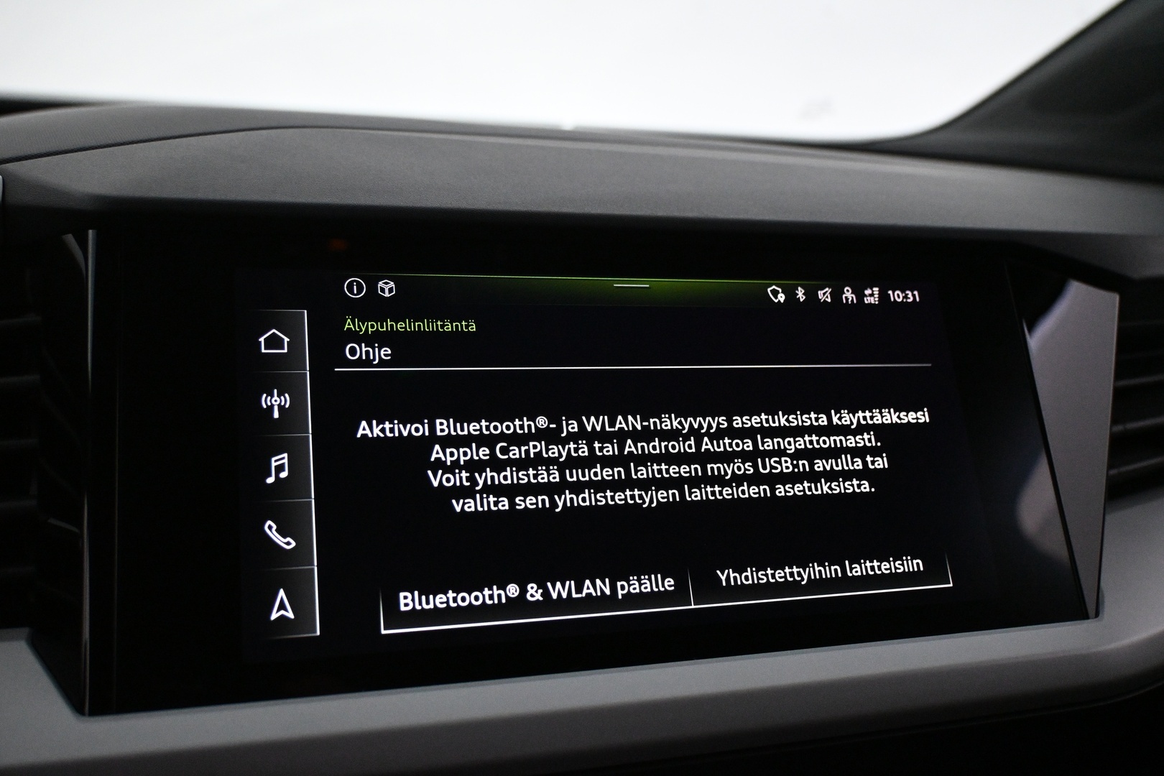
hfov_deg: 56.1
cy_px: 388
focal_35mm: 34
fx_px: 1091
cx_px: 582
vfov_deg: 39.1
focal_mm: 22.5
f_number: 4
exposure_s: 1/160
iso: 4000
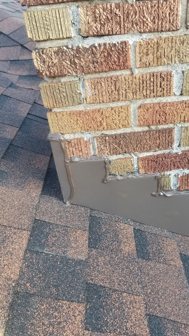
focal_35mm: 29
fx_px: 258
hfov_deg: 40.0
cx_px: 112
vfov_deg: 66.1
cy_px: 165
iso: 50
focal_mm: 4.25
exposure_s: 1/128
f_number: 1.7
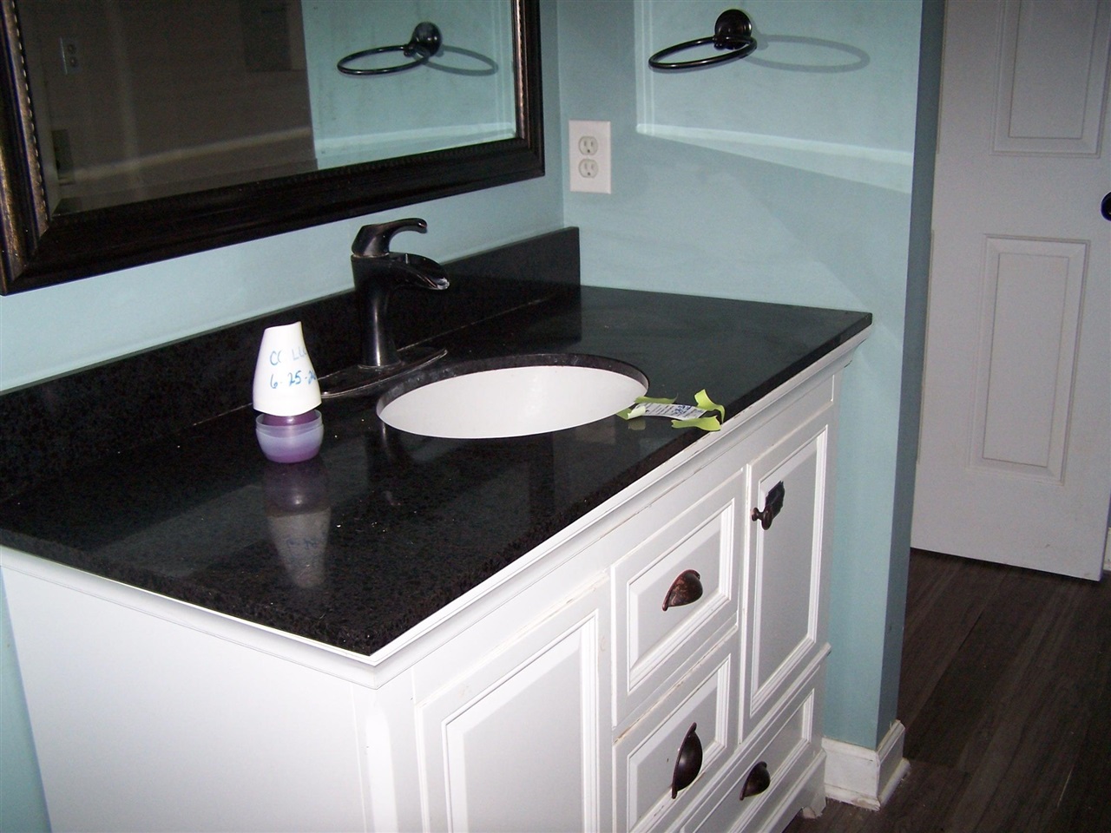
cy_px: 416
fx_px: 1220
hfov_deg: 49.0
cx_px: 556
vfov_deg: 37.7
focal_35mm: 38
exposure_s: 1/60
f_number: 2.8
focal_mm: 6.3
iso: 140
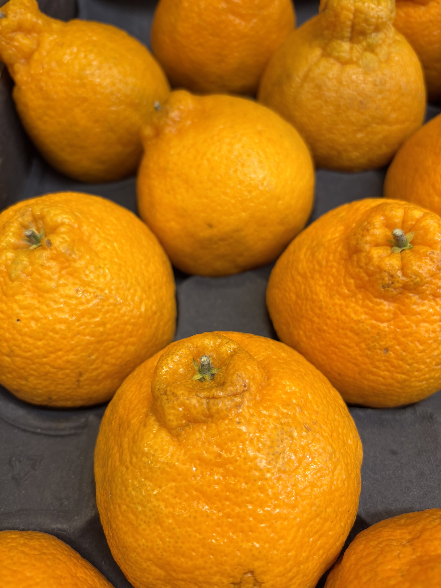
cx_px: 220
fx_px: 442
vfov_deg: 67.3
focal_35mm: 26
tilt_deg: -52.1
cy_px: 294
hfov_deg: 53.1
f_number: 1.6
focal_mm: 5.96
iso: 80
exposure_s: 1/50
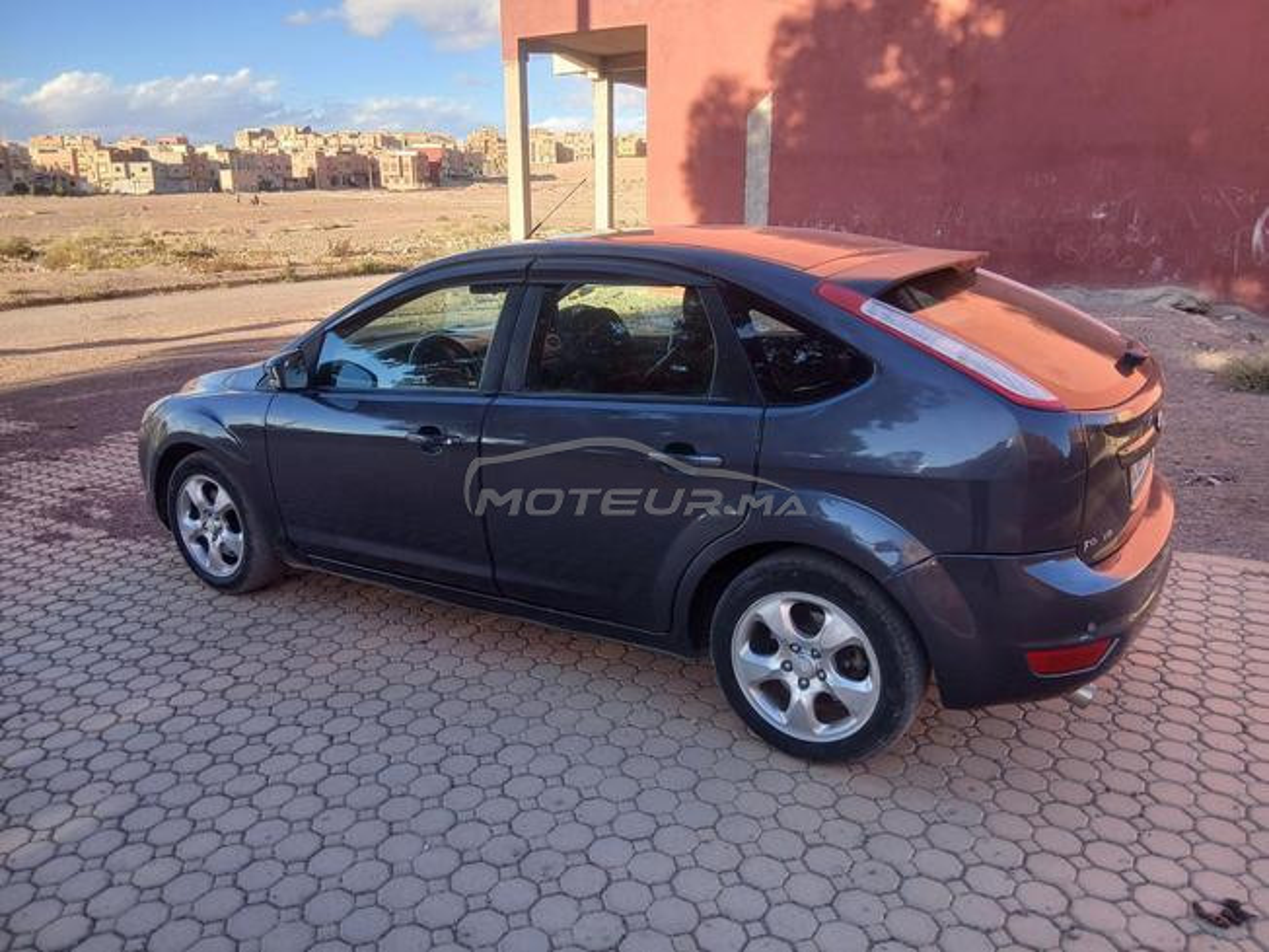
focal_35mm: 26
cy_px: 476
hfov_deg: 67.3
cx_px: 634
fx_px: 953
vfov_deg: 53.1
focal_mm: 3.98
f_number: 1.8
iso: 32
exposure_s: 1/100
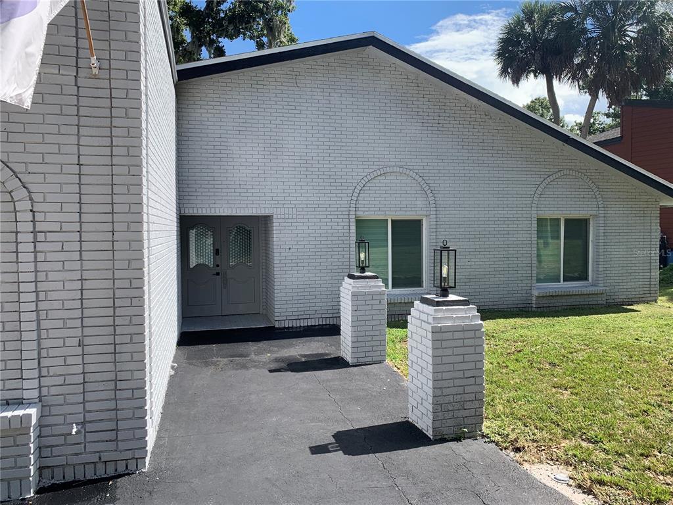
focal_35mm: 26
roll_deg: +0.3
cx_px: 336
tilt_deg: -3.3
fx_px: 505
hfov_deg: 67.3
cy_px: 252
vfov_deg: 53.1
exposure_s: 1/1387
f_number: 1.8
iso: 25
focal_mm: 4.25
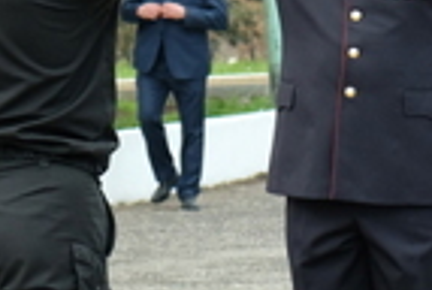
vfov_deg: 3.2
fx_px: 5219
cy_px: 224
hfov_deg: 4.7
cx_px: 423
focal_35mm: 434
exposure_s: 1/450
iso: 800
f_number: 5.6
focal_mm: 55
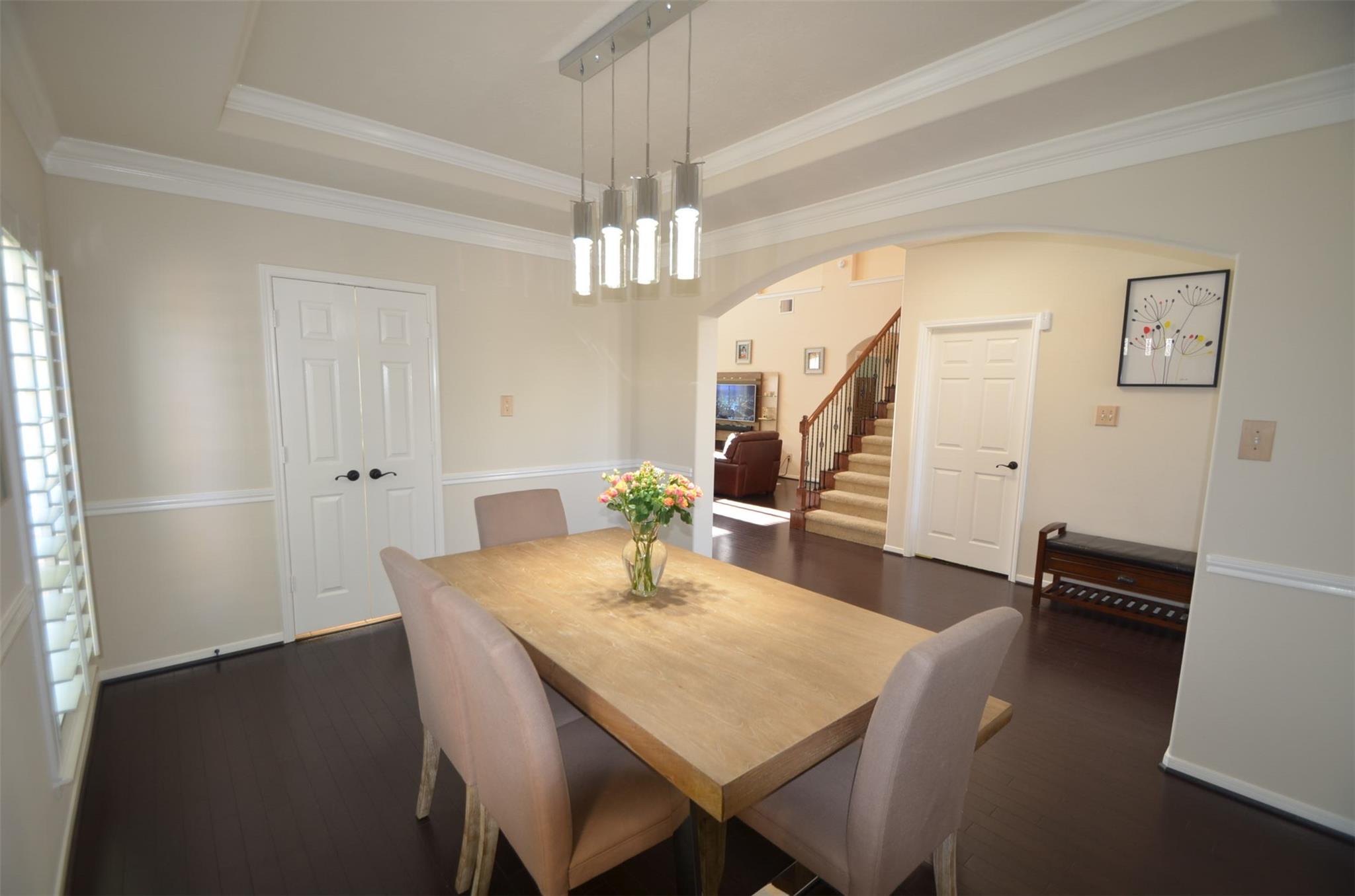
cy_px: 448
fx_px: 563
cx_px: 678
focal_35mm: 15
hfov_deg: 100.5
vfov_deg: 77.1
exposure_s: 1/25
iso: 250
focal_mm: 10
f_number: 3.5
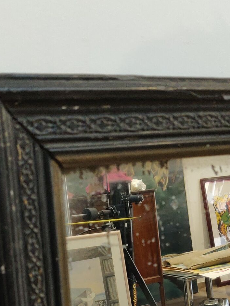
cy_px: 240
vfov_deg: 35.1
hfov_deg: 27.5
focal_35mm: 53
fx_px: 469
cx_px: 99
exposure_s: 1/25
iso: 800
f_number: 1.7
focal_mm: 4.25
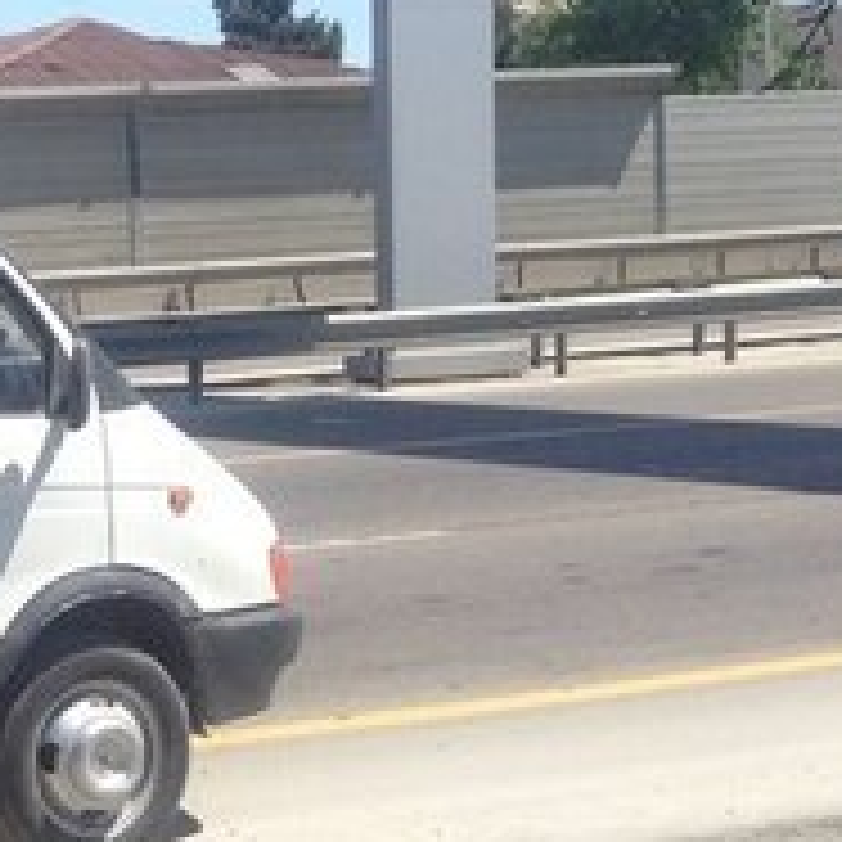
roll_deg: +1.8
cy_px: 448
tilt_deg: -3.6
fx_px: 2835
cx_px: -563
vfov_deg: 16.9
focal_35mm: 103
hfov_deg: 15.1
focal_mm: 4.12
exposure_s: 1/1130
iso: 50
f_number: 2.4
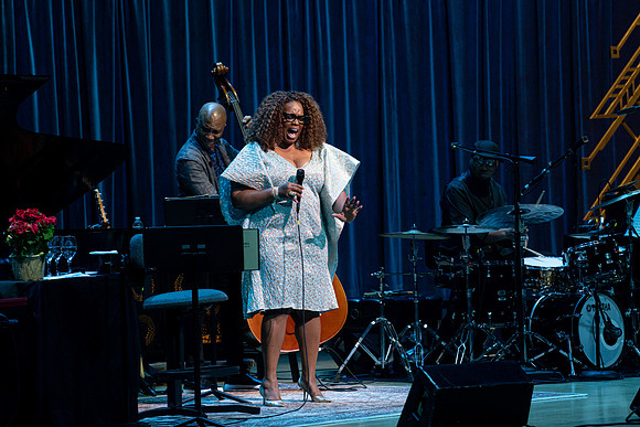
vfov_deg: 7.1
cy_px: 214
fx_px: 3450
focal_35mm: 194
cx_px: 320
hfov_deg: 10.6
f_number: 6.3
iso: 2500
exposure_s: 1/250
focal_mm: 194
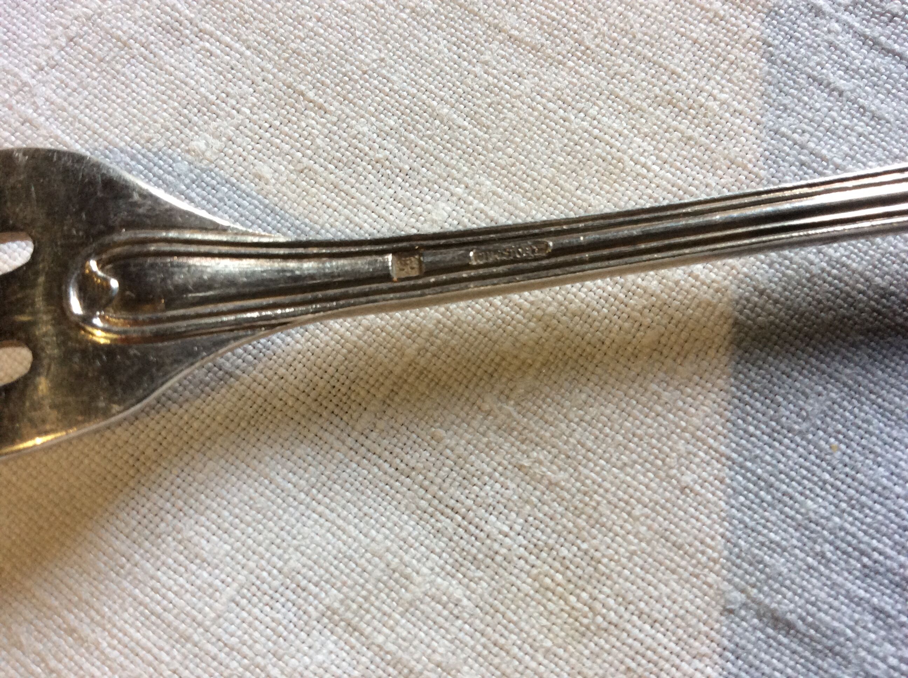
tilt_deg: -77.4
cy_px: 339
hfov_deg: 56.9
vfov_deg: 44.1
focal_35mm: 32
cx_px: 454
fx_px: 838
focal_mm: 3.3
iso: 64
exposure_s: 1/25
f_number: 2.4
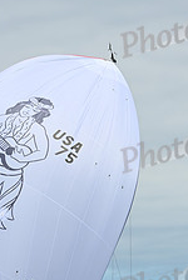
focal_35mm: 207
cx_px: 56
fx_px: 1616
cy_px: 224
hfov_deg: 6.7
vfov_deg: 9.9
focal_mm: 80
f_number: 10
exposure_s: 1/1000
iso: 320
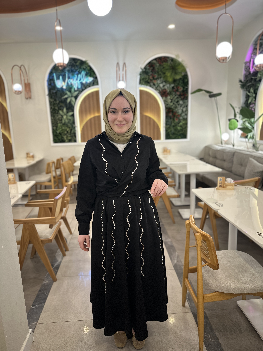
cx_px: 132
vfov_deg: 71.6
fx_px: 243
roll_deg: +1.9
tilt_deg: -10.7
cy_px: 176
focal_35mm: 24
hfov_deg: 56.8
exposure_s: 1/50
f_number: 1.78
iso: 125
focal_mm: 6.86
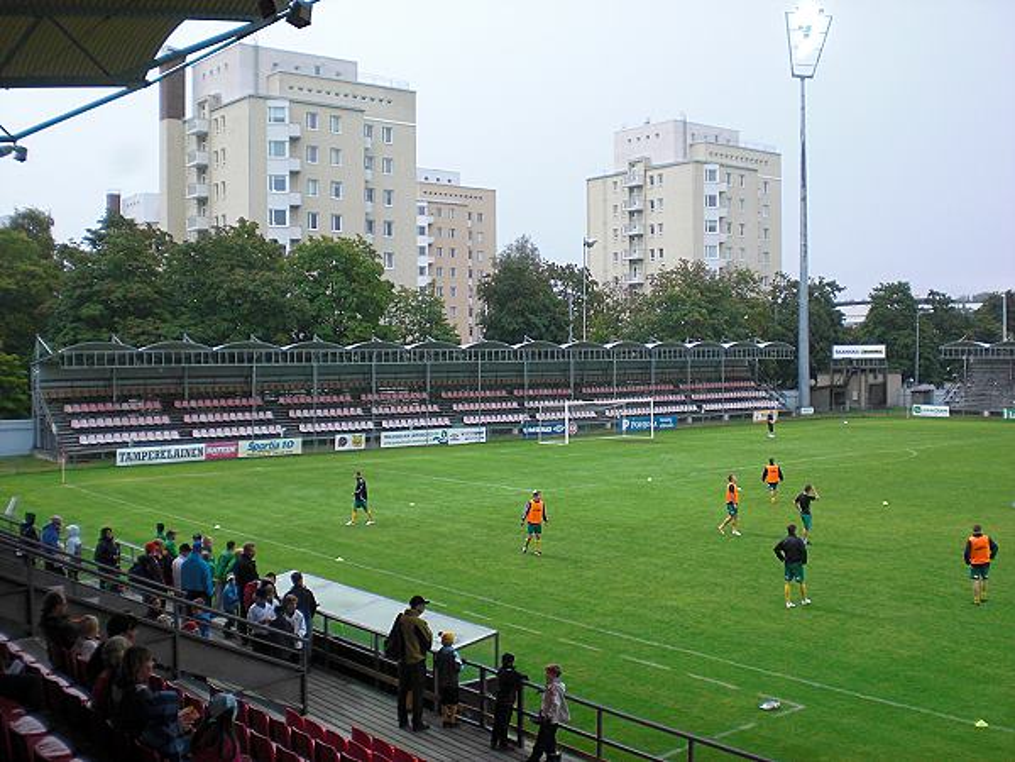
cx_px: 508
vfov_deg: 37.7
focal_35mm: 38
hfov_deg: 49.0
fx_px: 1114
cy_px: 381
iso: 100
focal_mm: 6.3
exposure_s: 1/125
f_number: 3.1
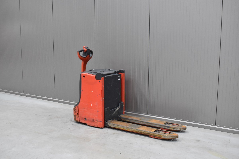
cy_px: 80
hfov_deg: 53.1
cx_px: 120
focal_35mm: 36
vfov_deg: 36.9
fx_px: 239
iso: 1600
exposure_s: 1/40
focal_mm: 24
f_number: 5
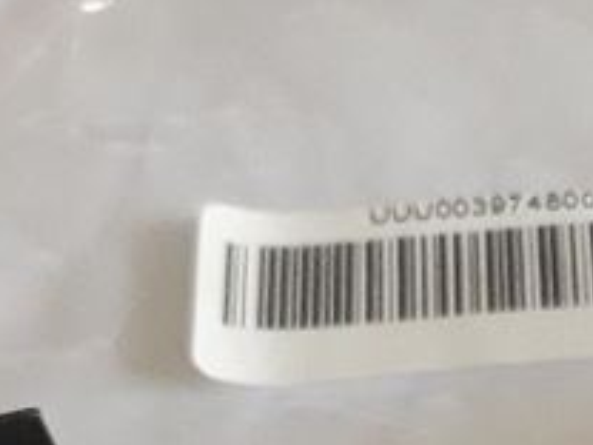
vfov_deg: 10.4
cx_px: 986
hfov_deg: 13.9
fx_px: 2227
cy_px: 924
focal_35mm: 130
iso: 320
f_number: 1.9
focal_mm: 3.6
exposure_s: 1/17
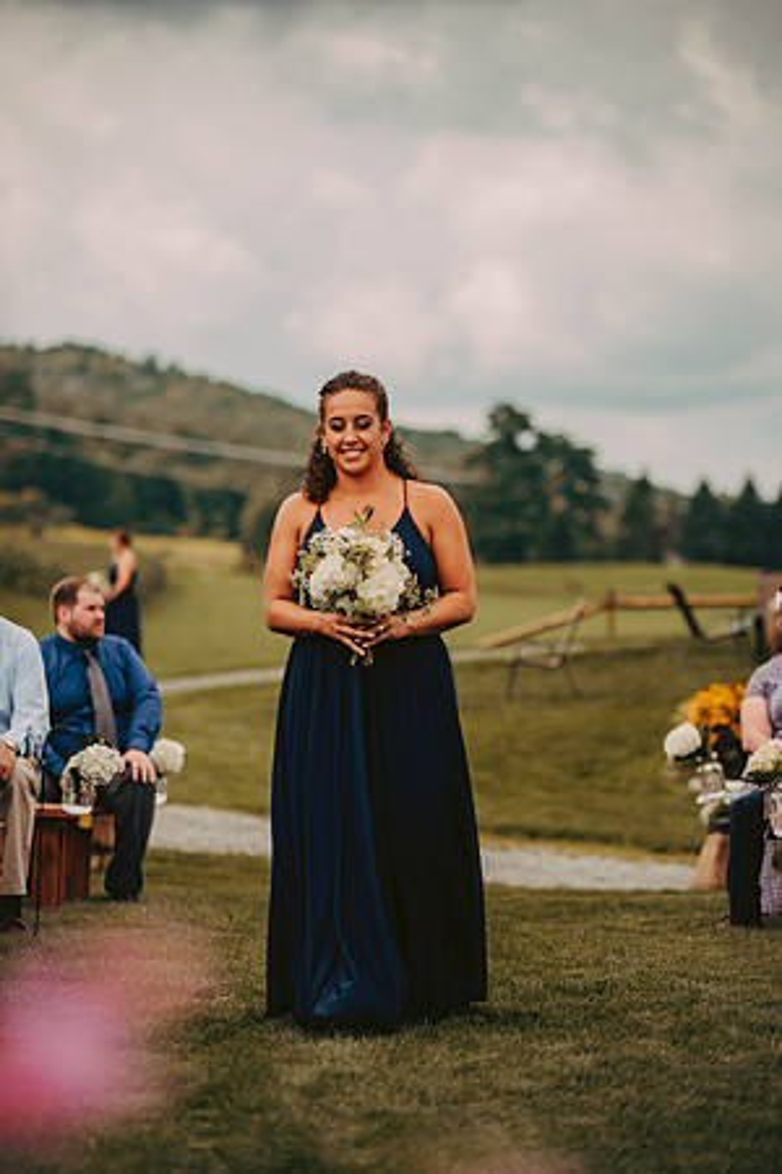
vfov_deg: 15.8
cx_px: 391
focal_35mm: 130
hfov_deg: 10.5
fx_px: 4236
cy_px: 587
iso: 200
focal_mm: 130
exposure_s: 1/2000
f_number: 2.8
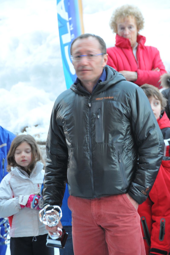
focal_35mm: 202
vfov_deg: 10.2
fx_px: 1438
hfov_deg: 6.8
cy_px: 128
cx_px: 85
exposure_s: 1/15
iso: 640
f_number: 7.1
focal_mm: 135
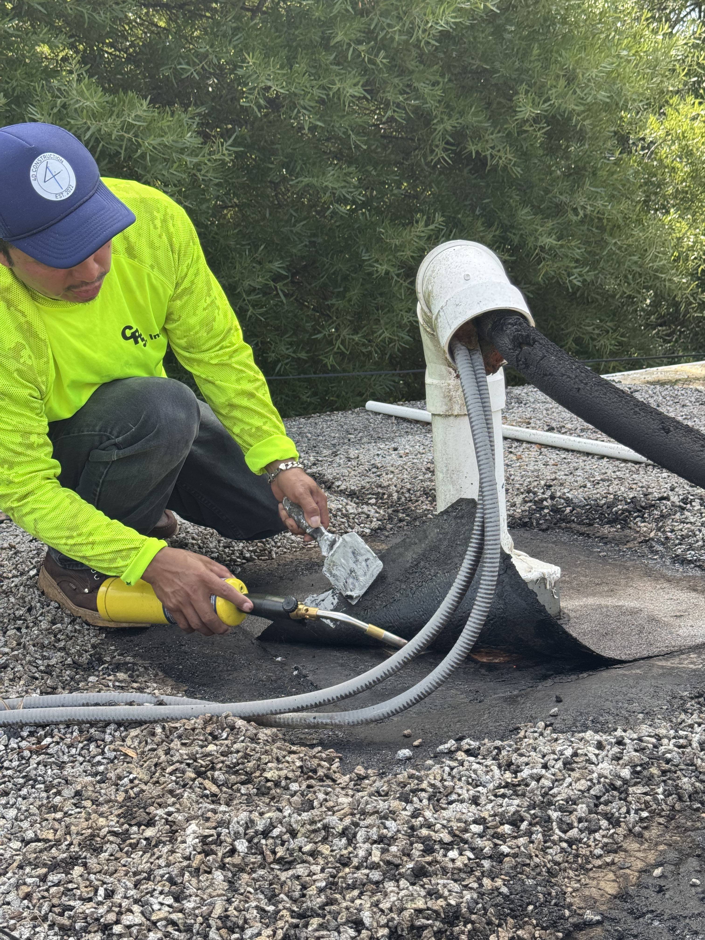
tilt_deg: -13.8
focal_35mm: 48
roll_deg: +3.1
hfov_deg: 30.3
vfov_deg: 39.7
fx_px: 1303
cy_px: 470
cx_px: 352
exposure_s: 1/664
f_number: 1.78
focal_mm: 6.76
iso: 64
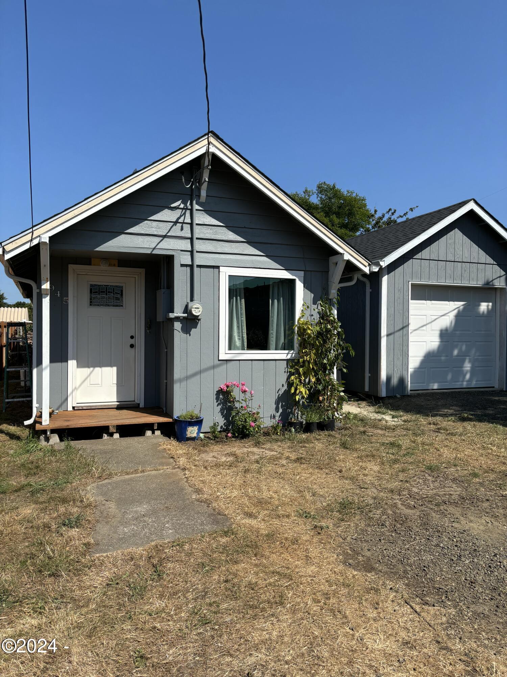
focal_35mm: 26
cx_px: 254
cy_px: 338
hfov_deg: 53.1
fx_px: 508
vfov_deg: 67.3
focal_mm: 5.96
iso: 50
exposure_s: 1/3788
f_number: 1.6
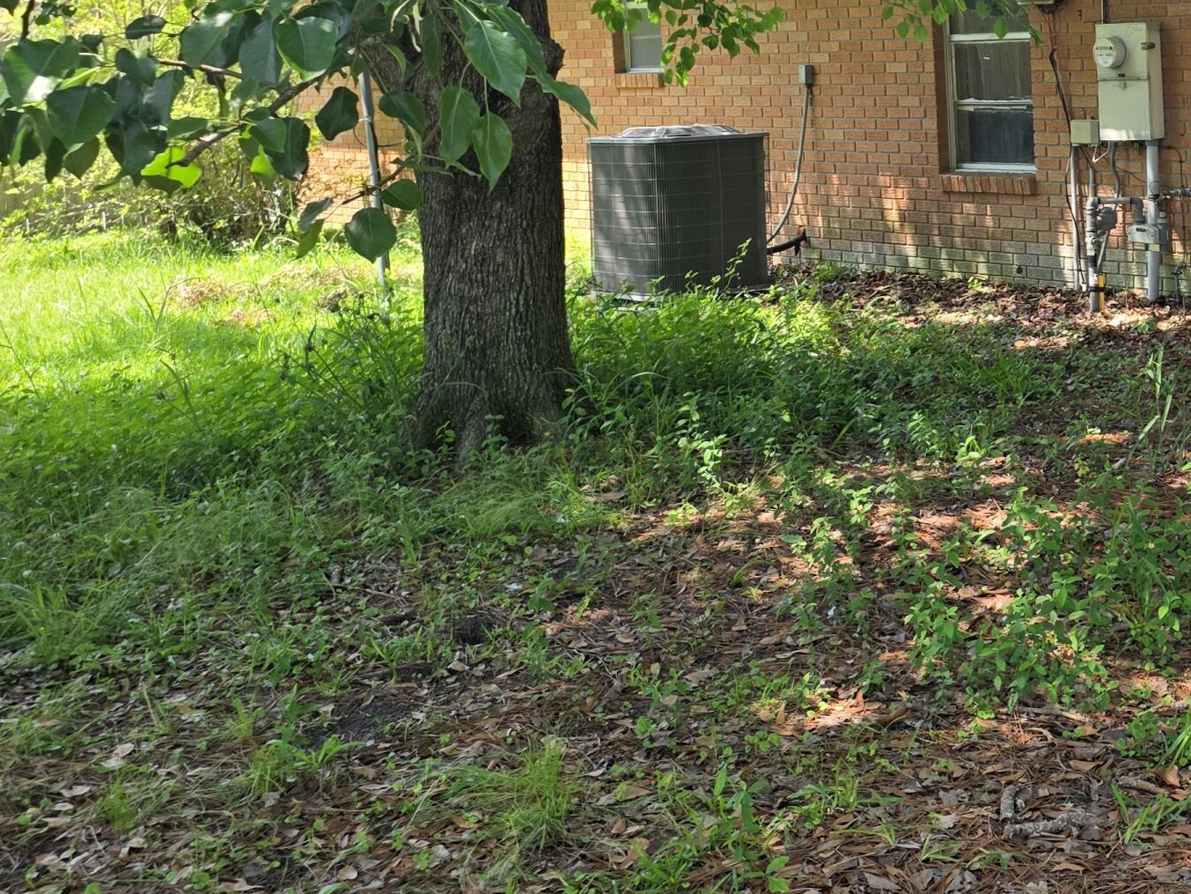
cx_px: 1187
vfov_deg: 27.7
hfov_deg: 34.2
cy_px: 119
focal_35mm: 51
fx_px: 1755
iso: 50
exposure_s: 1/359
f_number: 1.7
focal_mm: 6.25
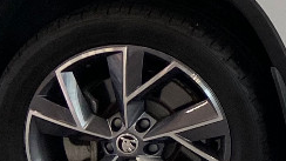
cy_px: -62
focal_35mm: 167
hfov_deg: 10.8
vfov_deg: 7.2
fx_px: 1266
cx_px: 699
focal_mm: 4.25
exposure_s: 1/100
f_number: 1.8
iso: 125
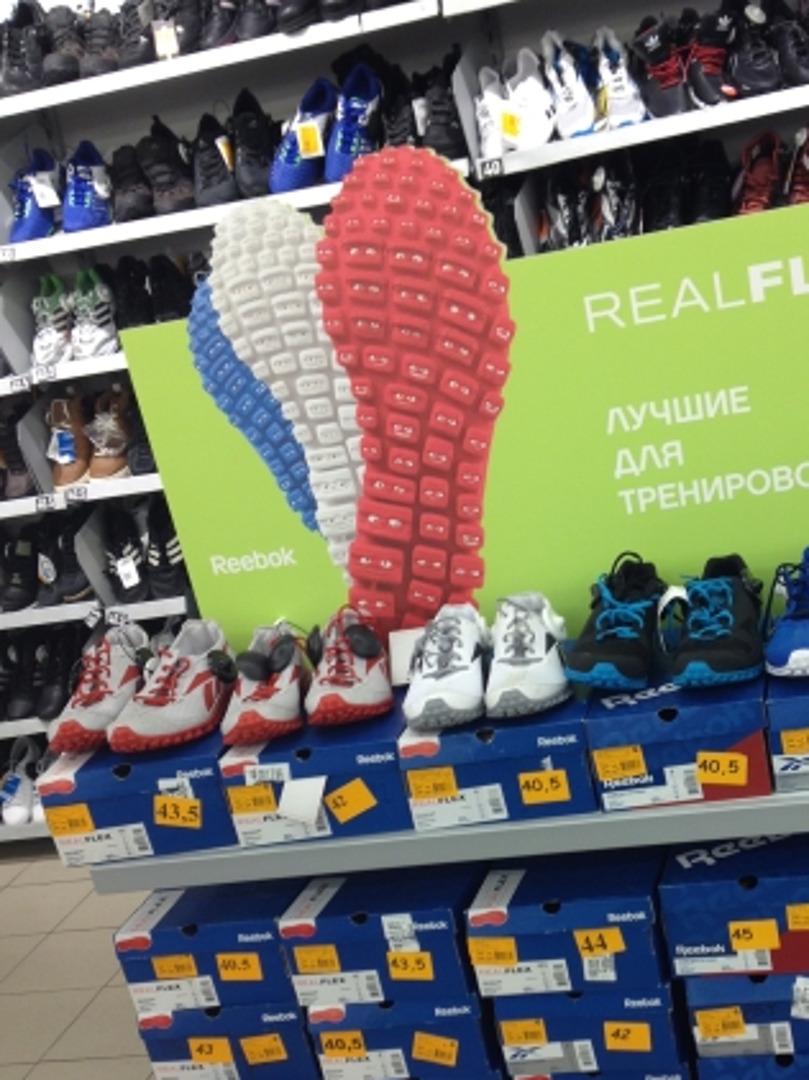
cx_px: 568
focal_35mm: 52
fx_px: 1622
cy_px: 754
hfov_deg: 27.7
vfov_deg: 36.3
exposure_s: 1/40
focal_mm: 4.28
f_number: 2.4
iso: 80
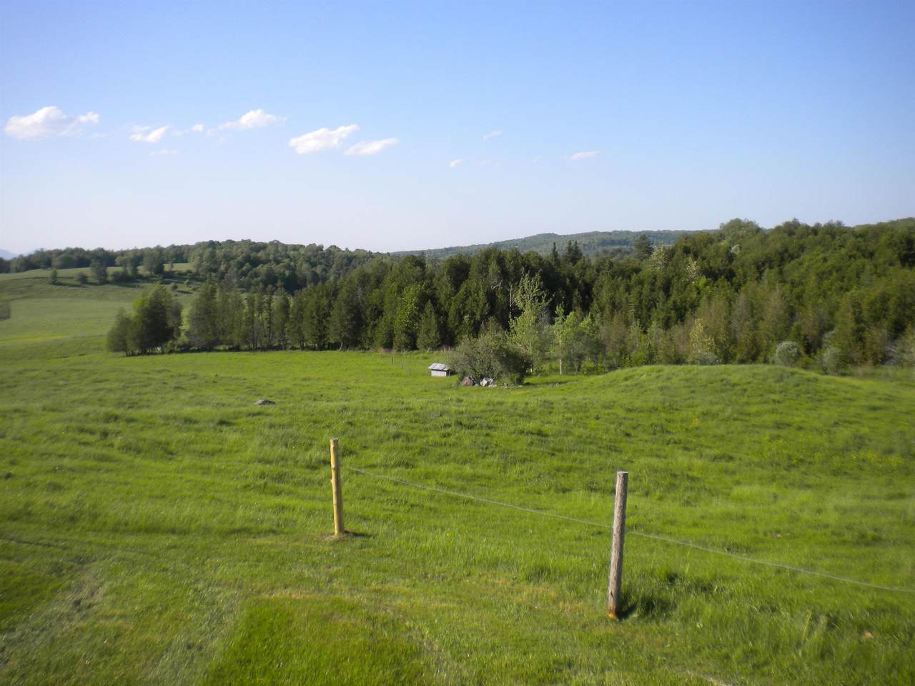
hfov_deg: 52.6
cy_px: 343
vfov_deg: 40.7
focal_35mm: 35
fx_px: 925
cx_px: 458
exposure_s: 1/483
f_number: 4.6
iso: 80
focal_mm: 6.3
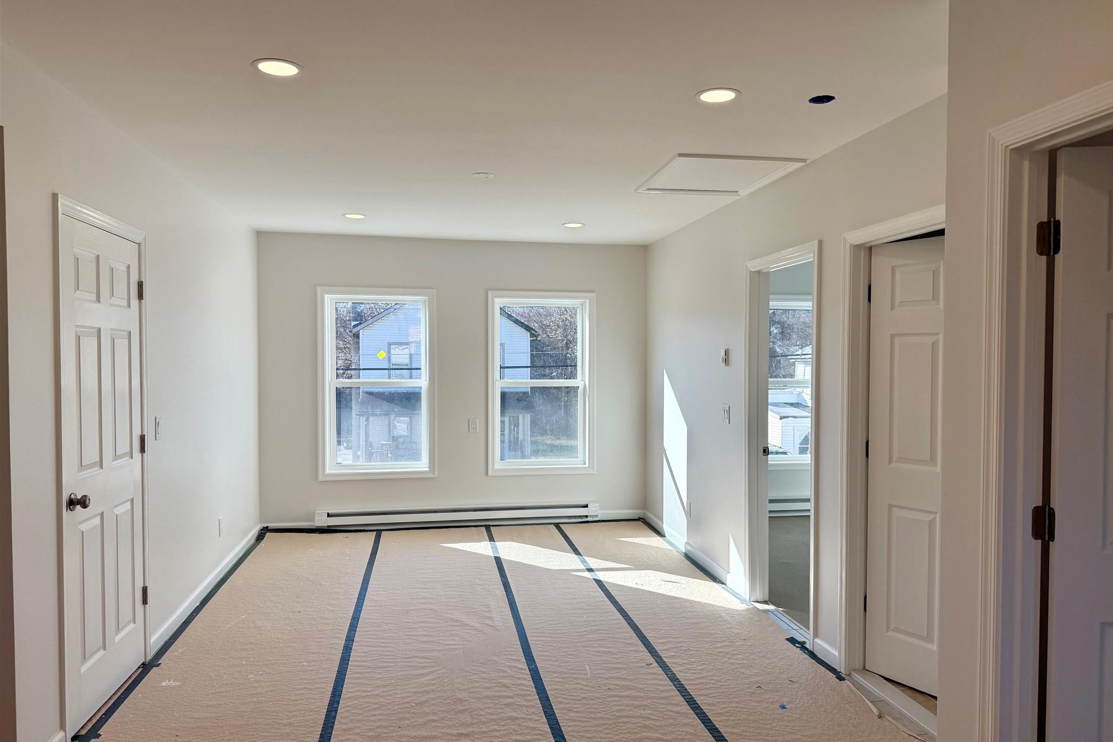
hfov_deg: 71.5
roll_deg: -0.1
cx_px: 557
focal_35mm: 25
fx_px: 773
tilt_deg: -0.7
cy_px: 378
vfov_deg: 51.3
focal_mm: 6.76
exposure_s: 1/1385
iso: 100
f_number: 1.78
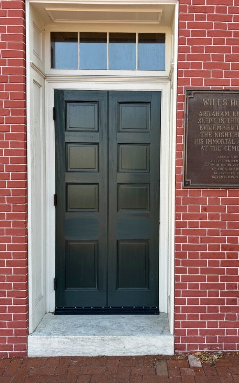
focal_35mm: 28
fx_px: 292
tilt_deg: -3.2
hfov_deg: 44.3
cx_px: 141
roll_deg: +0.8
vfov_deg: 66.4
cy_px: 184
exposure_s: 1/499
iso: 80
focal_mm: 6.76
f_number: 1.78
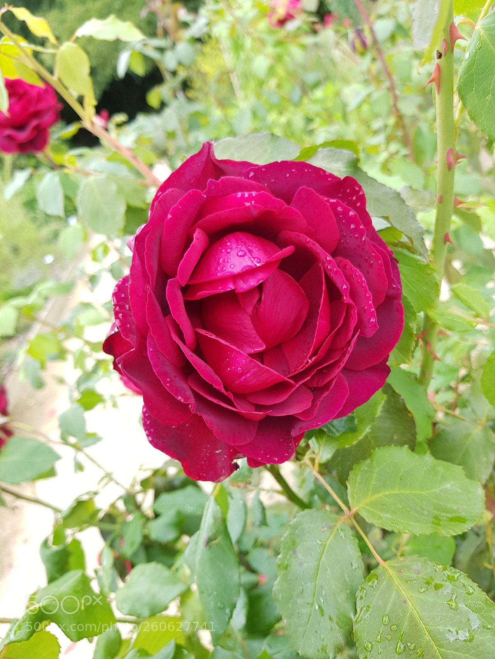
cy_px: 330
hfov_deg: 53.1
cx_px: 248
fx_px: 496
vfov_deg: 67.3
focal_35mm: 26
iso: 40
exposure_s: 1/153
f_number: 1.7
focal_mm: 4.2
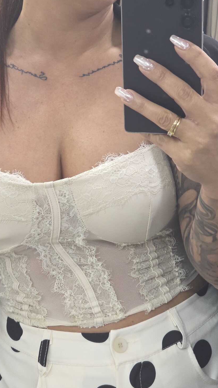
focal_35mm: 98
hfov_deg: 12.3
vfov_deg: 21.8
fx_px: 1008
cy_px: 187
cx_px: 73
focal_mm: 7.9
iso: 500
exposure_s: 1/100
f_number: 2.4
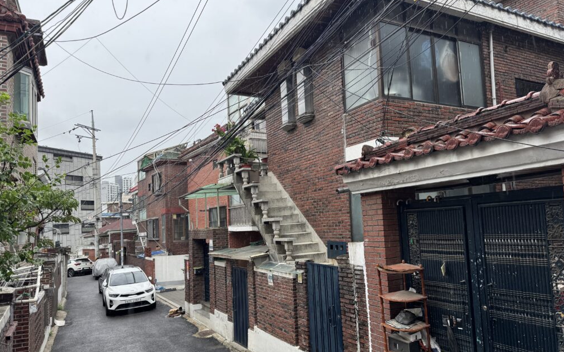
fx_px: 400
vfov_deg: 47.5
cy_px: 192
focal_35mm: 26
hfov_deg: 70.4
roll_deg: +3.5
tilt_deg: +4.2
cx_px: 287
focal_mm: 6.76
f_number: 1.78
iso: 64
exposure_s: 1/256
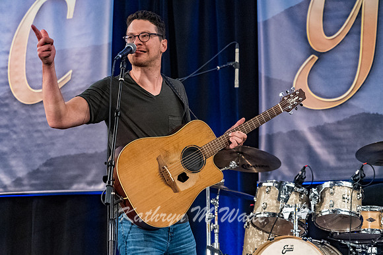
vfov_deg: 11.7
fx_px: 1245
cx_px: 192
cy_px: 128
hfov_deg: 17.5
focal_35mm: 117
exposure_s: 1/250
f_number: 6.3
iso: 12800
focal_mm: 117
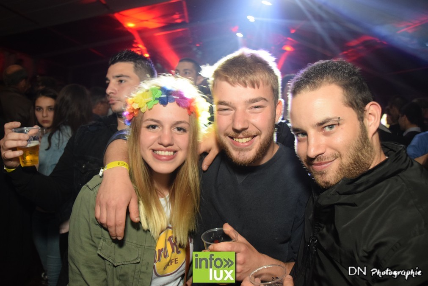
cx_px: 214
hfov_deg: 59.5
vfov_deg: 41.7
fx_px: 374
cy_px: 143
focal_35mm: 32
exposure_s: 1/40
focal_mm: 21
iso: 1600
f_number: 3.5
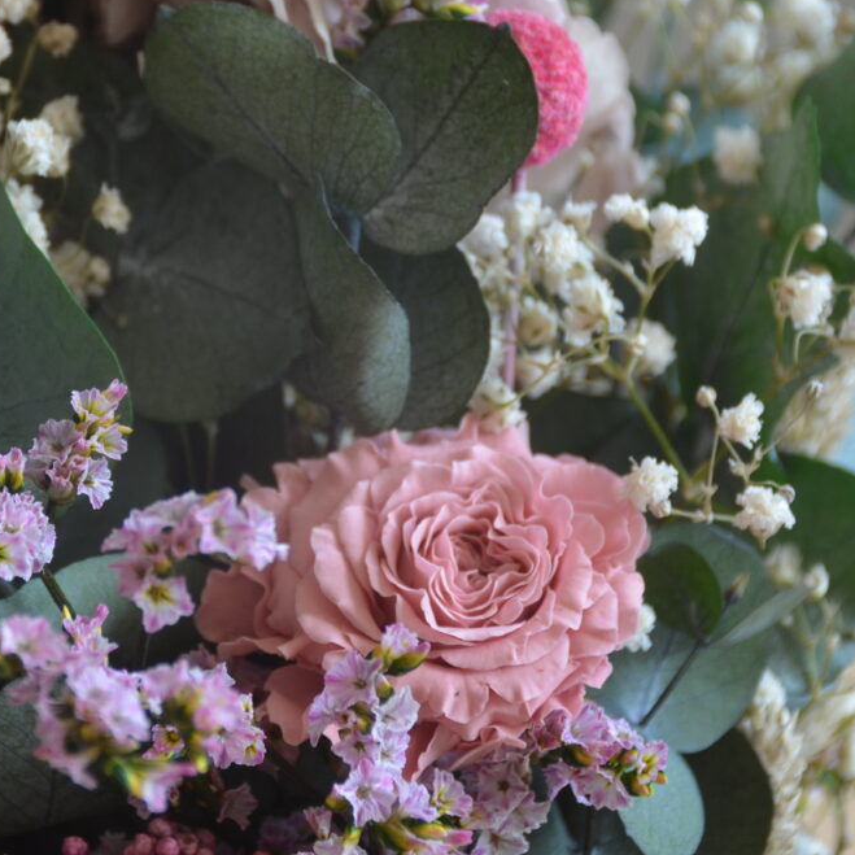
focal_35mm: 139
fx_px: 3884
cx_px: 230
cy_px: 317
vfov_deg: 12.6
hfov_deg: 12.5
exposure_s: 1/60
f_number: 4.5
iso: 400
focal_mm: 48
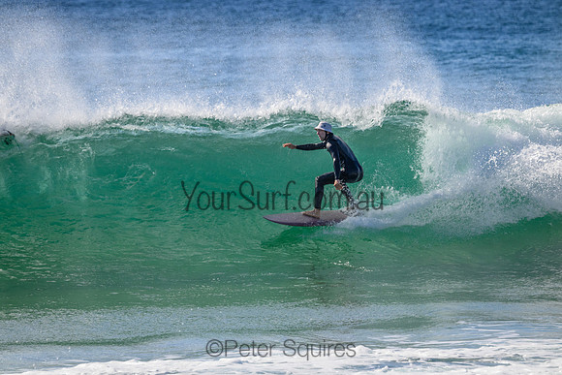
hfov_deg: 4.1
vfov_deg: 2.8
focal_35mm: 500
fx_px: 7807
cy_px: 188
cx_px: 281
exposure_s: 1/1600
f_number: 11
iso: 1100
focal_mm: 500
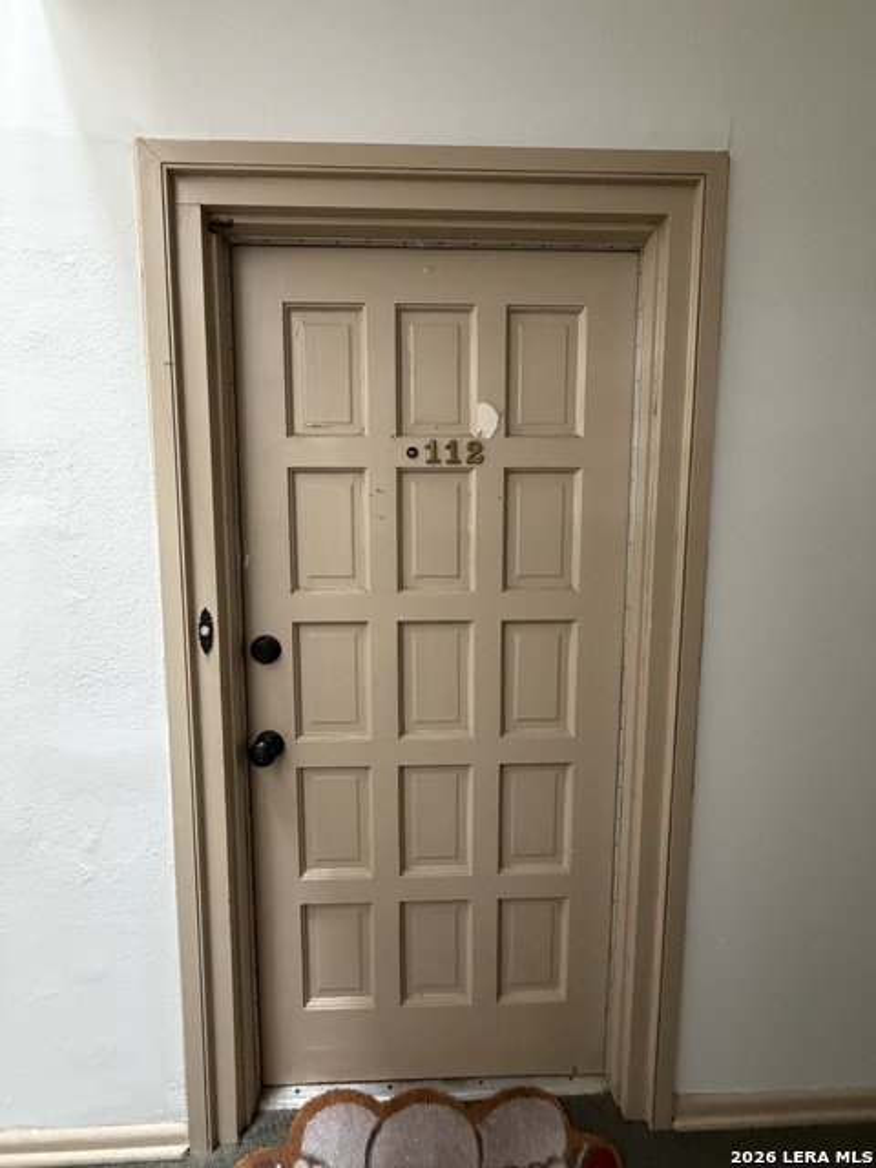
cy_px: 584
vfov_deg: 102.1
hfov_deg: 85.7
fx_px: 472
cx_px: 438
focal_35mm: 14
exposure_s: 1/60
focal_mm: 2.22
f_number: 2.2
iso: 400
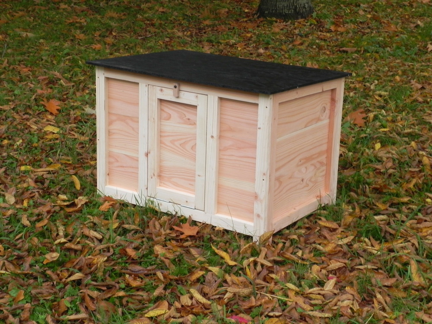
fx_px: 824
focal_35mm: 66
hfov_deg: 29.4
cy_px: 162
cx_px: 216
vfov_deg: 22.3
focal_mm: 11.8
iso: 160
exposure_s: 1/50
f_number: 8
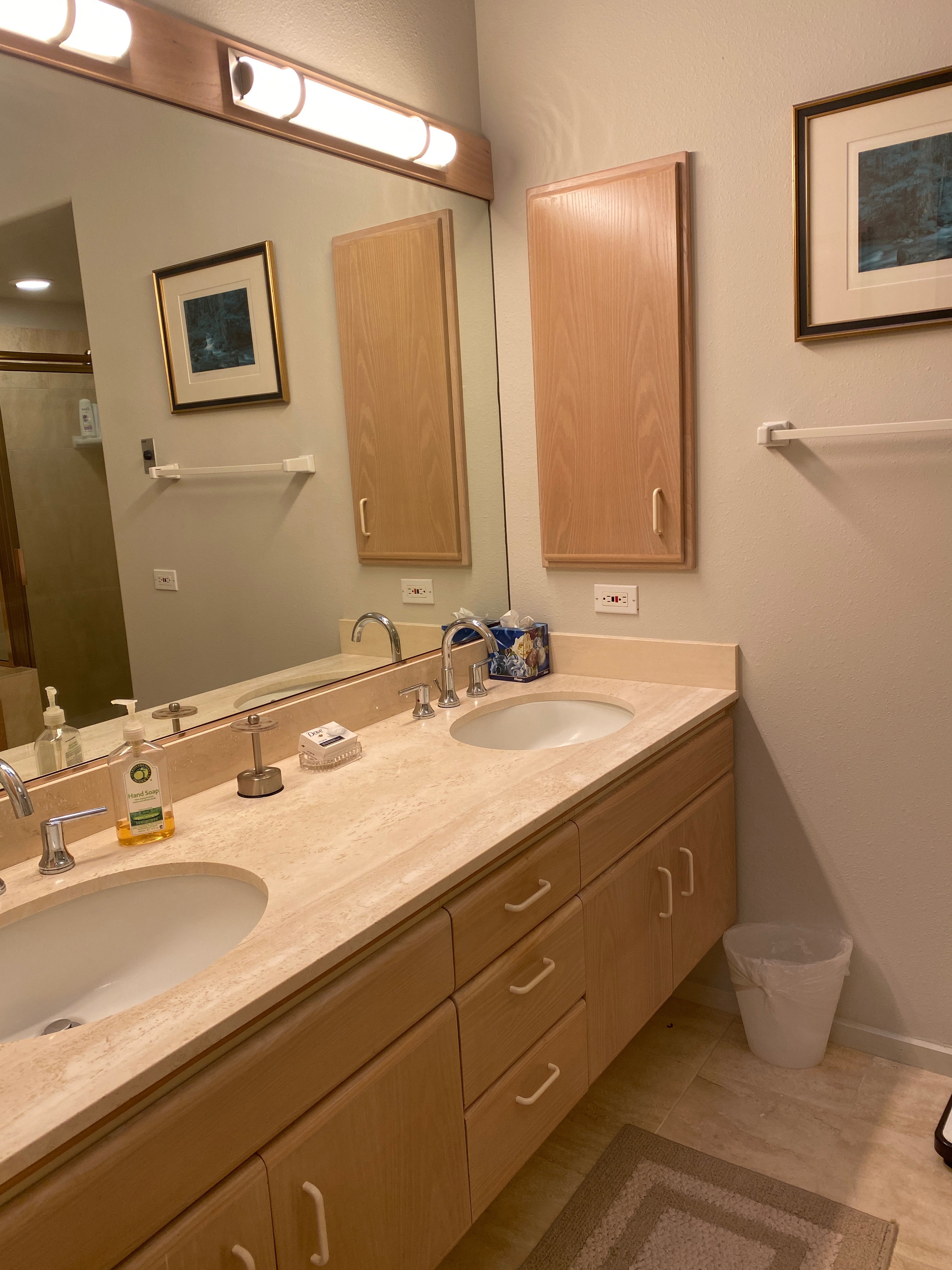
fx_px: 953
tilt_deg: -9.9
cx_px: 476
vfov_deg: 67.3
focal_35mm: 26
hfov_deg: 53.1
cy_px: 635
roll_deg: +3.3
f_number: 1.8
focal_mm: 4.25
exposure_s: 1/60
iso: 64
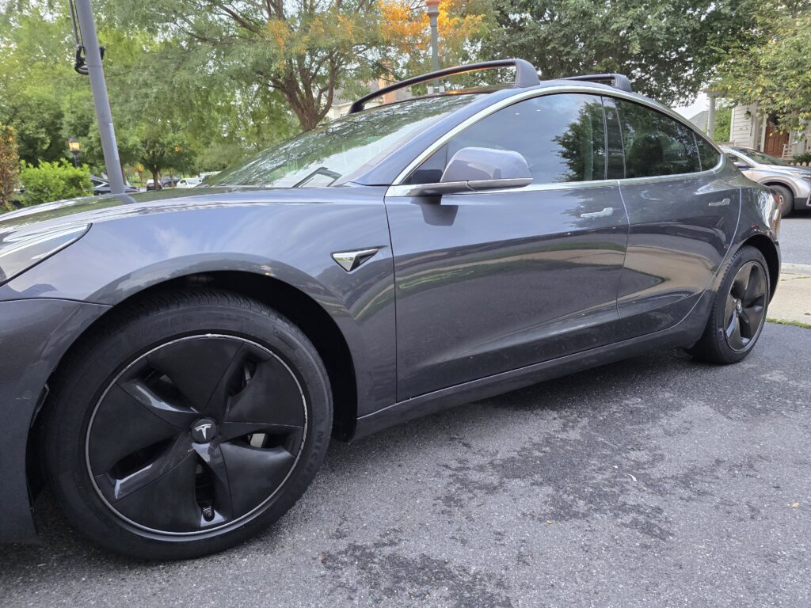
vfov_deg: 58.9
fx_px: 539
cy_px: 304
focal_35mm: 23
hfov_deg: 73.9
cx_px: 406
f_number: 1.7
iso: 800
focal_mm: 6.3
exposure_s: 1/60
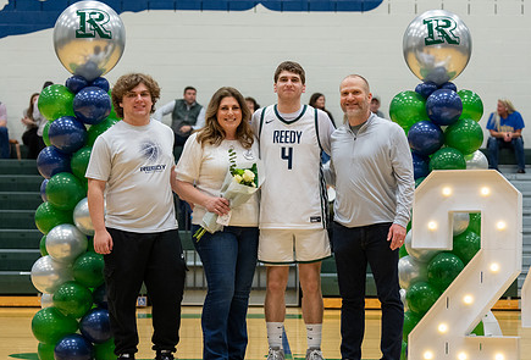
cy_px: 197
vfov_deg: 14.3
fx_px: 1438
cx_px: 271
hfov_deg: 20.9
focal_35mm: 97
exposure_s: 1/320
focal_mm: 70
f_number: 2.8
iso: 3200
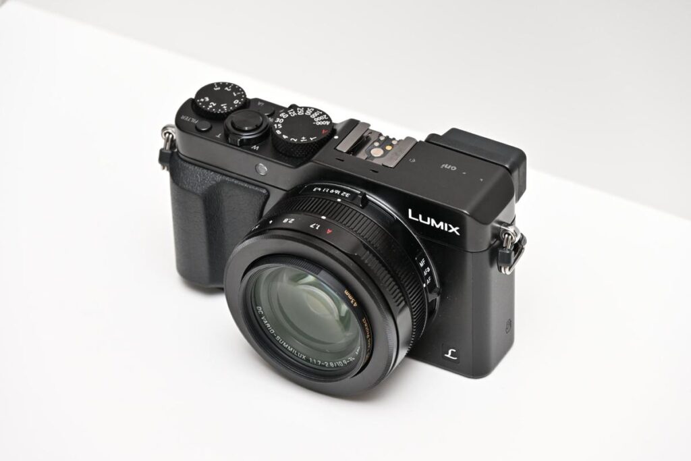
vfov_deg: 9.0
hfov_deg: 13.4
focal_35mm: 153
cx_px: 346
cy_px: 230
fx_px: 2937
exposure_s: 1/200
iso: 800
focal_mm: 102
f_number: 8
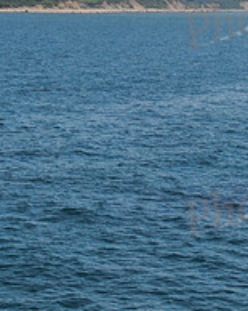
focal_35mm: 140
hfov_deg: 11.0
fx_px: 1285
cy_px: 121
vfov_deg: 13.8
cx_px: 93
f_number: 3.8
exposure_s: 1/1000
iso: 100
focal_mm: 8.6
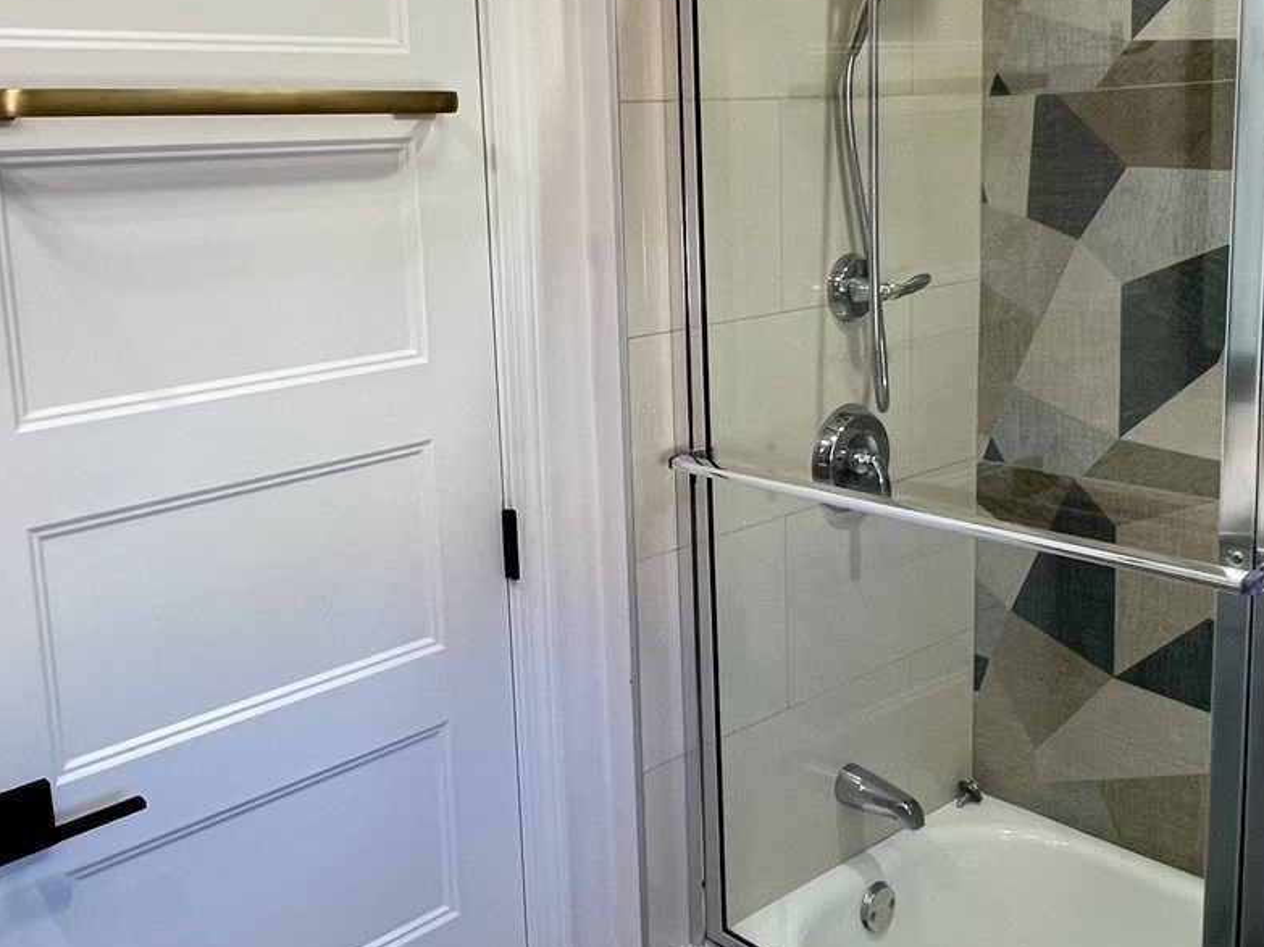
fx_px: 1241
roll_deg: +2.5
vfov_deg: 41.5
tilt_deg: -9.2
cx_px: 513
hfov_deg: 53.6
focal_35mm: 34
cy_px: 363
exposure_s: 1/120
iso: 100
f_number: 1.8
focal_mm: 1.57
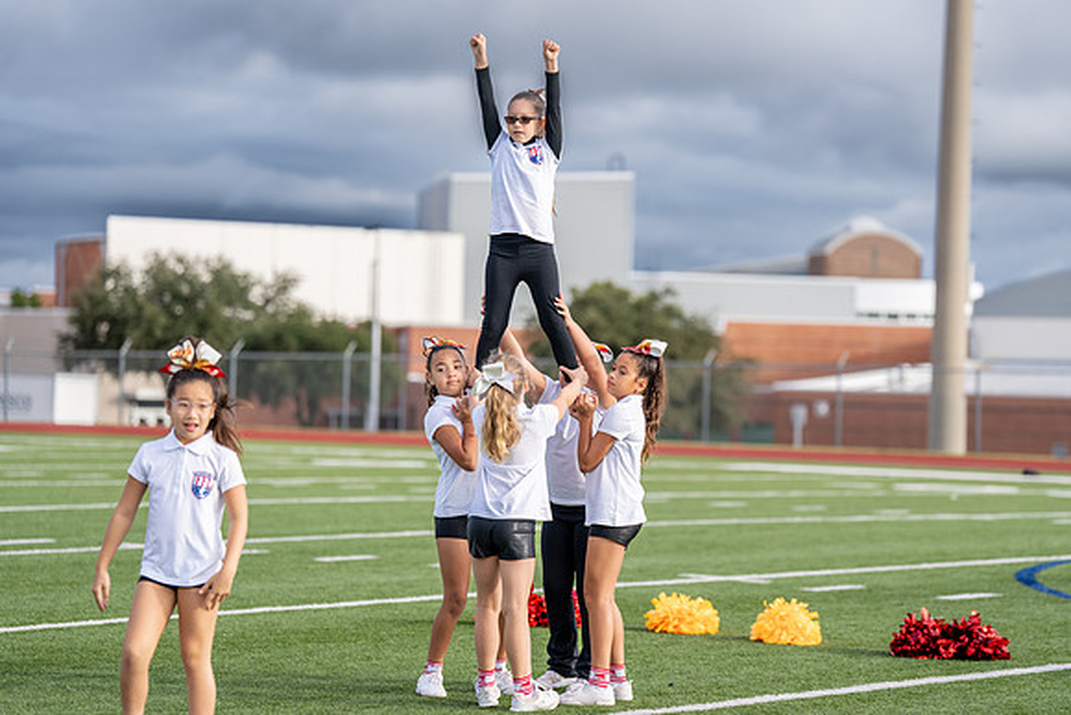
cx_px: 550
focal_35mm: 129
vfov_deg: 10.6
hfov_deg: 15.9
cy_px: 354
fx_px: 3836
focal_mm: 124
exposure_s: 1/2500
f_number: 2.8
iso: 250
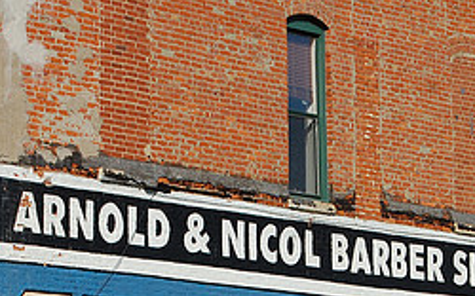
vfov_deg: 6.7
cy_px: 346
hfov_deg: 10.7
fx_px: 2526
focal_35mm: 195
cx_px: 182
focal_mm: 55
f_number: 10
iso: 200
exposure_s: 1/400
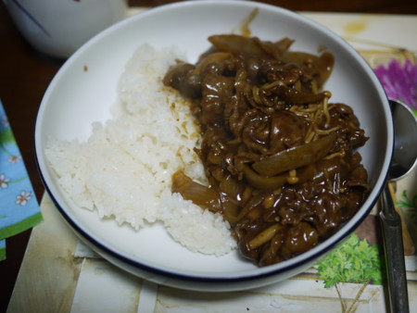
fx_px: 482
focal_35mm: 40
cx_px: 208
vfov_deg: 36.0
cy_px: 156
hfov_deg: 46.8
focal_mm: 20
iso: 100
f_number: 1.7
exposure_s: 1/50
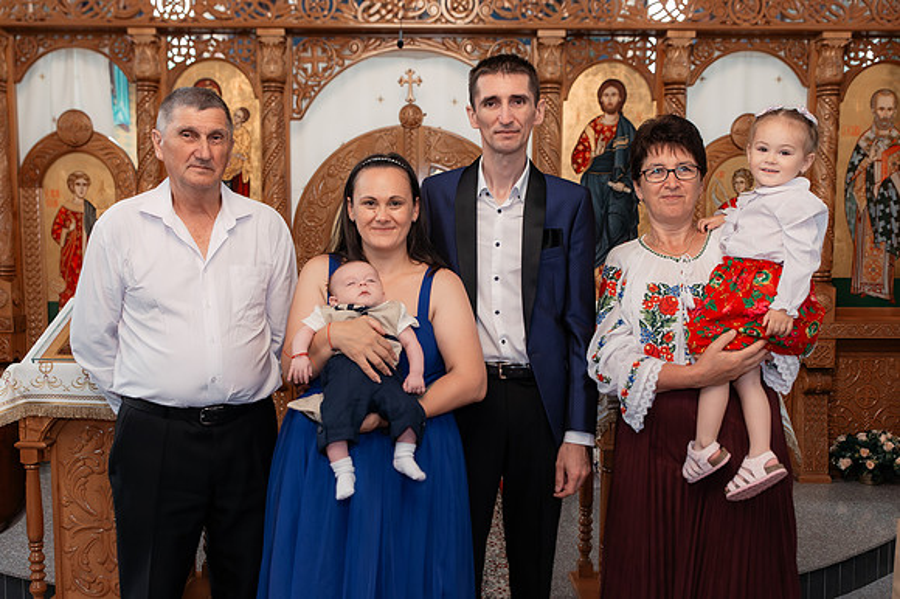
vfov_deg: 34.7
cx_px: 424
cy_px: 320
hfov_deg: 50.3
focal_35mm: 38
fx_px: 958
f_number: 3.5
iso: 2500
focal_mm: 32
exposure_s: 1/250
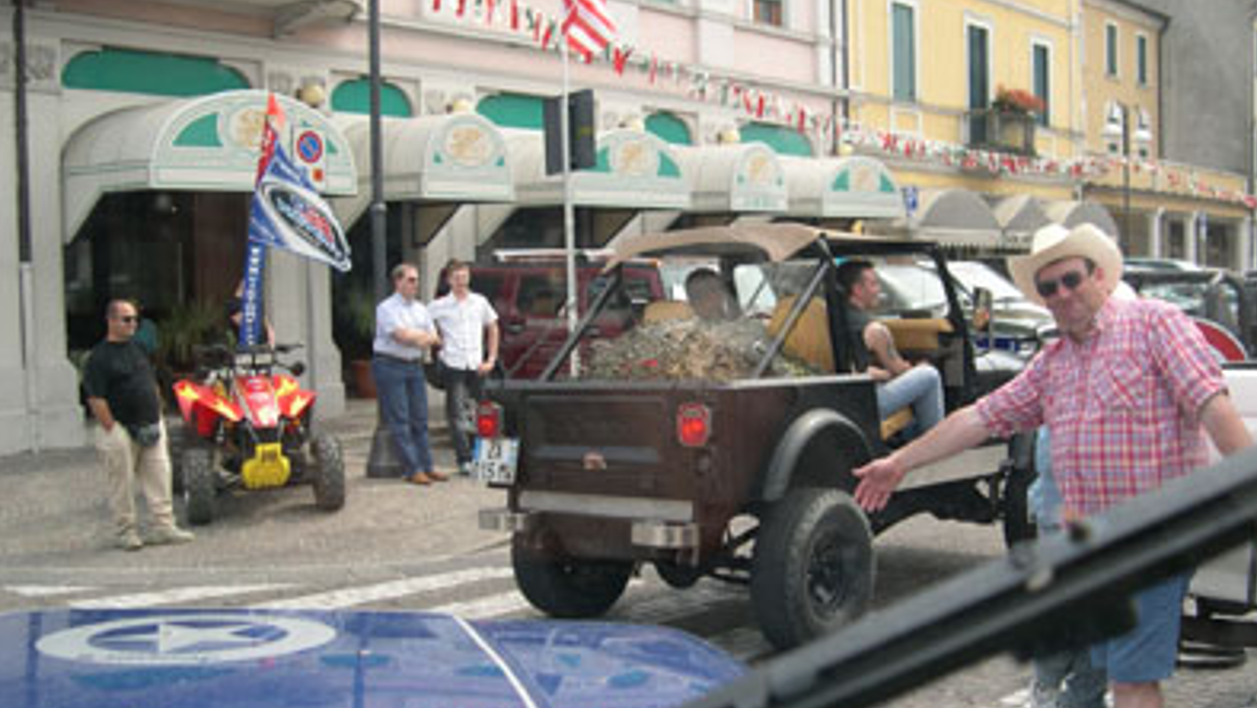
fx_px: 1400
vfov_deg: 28.4
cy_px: 364
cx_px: 632
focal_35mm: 42
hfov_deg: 48.3
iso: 100
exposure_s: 1/433
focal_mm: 8
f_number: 2.8
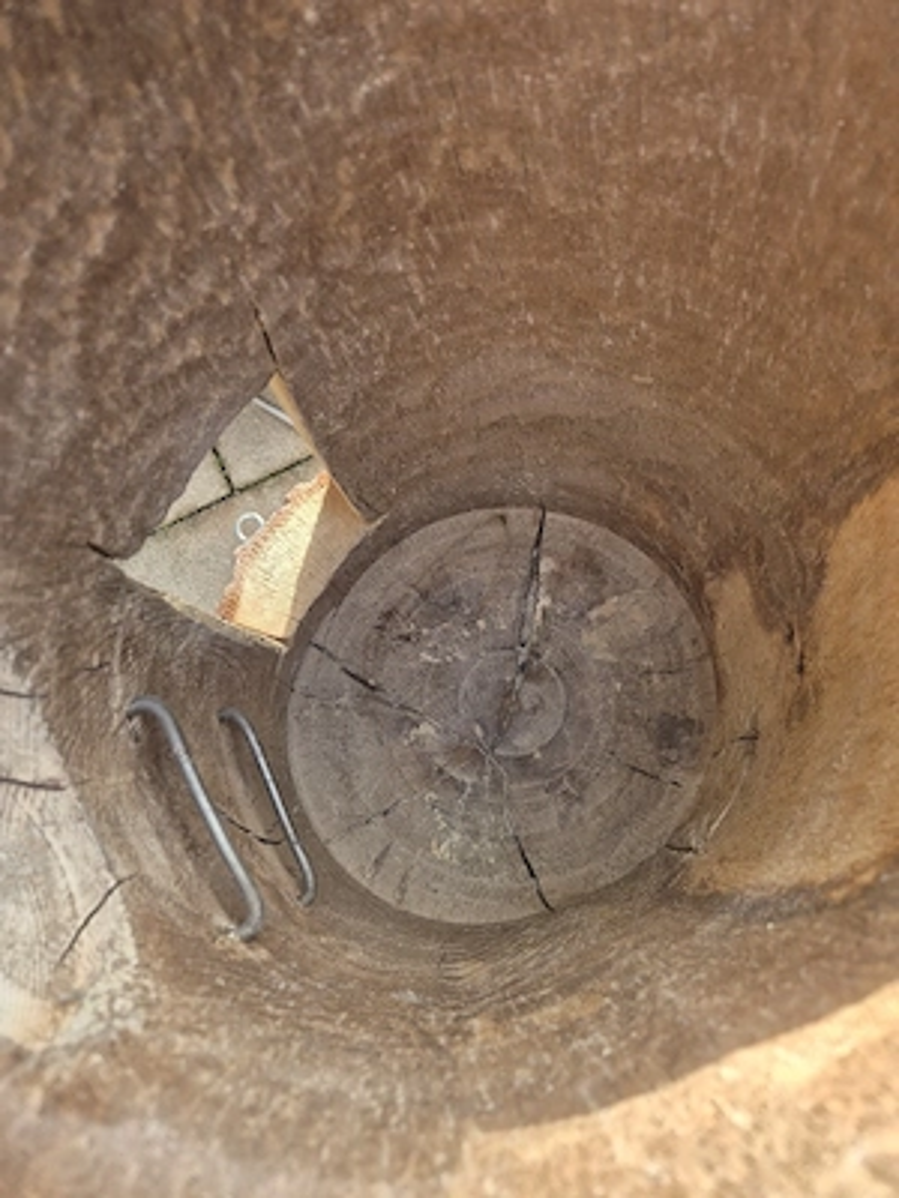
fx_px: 796
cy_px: 599
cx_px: 450
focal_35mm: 23
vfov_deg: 73.9
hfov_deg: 58.9
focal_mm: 5.4
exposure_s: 1/182
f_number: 1.8
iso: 32
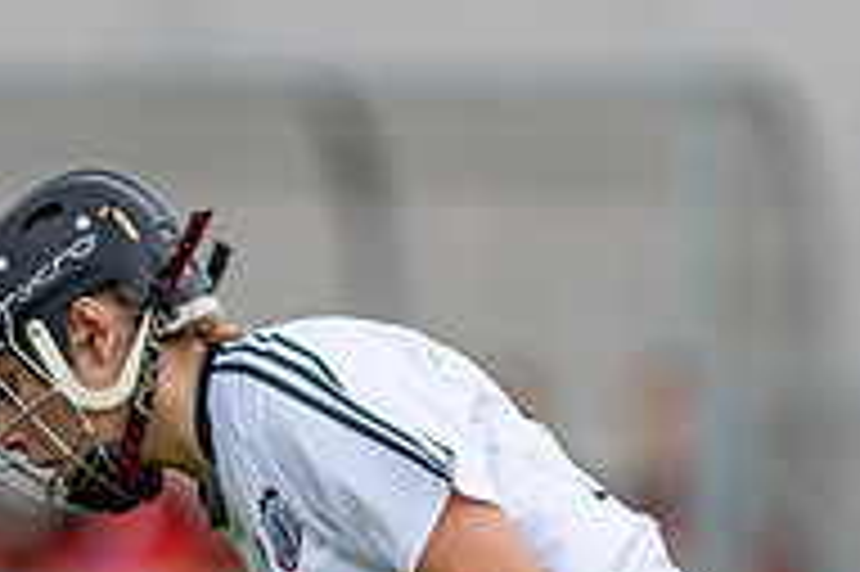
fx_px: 34513
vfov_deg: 0.9
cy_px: 706
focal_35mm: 1446
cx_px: 75
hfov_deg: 1.4
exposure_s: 1/1000
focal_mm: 300
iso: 100
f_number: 2.8
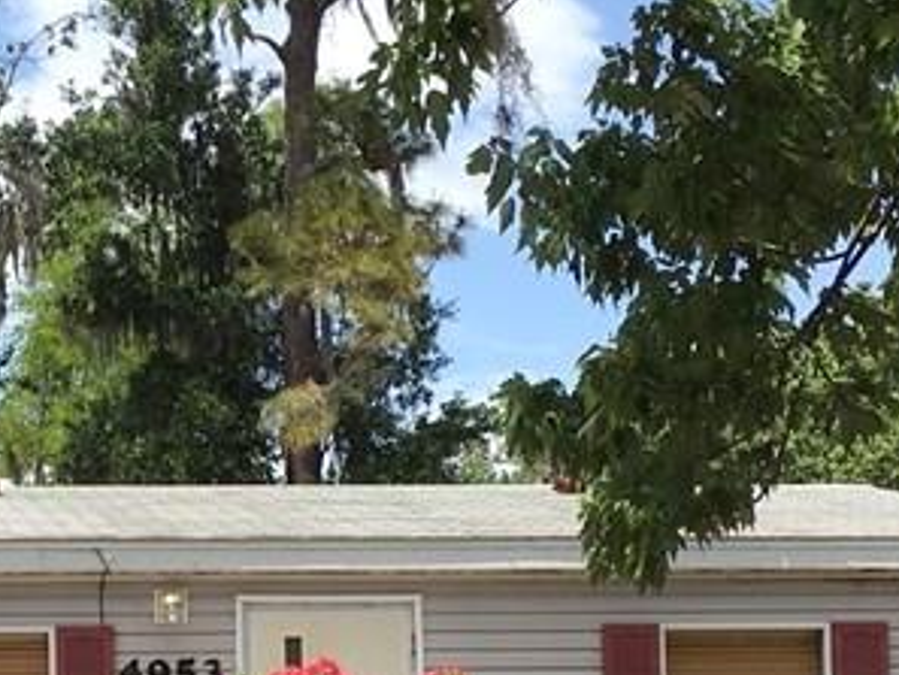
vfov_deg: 14.3
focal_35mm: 100
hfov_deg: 19.2
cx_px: 73
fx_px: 2598
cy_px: 817
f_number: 2.2
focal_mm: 4.15
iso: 25
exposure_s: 1/1068
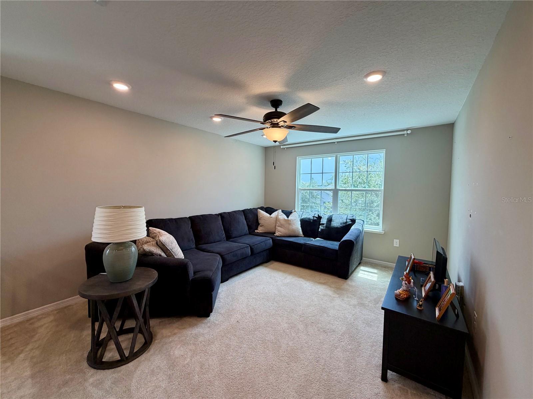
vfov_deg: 85.7
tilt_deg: -2.7
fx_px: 216
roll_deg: -0.2
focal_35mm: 14
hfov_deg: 102.1
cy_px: 200
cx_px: 266
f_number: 2.2
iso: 125
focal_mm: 2.22
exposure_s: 1/120
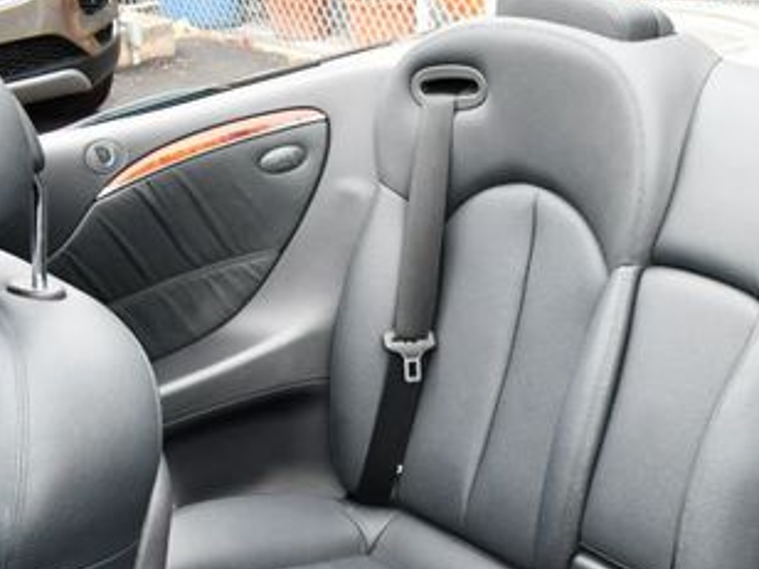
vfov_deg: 26.1
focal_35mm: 54
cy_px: 515
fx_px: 1184
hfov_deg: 34.1
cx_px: 646
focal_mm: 18
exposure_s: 1/250
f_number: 4
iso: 400
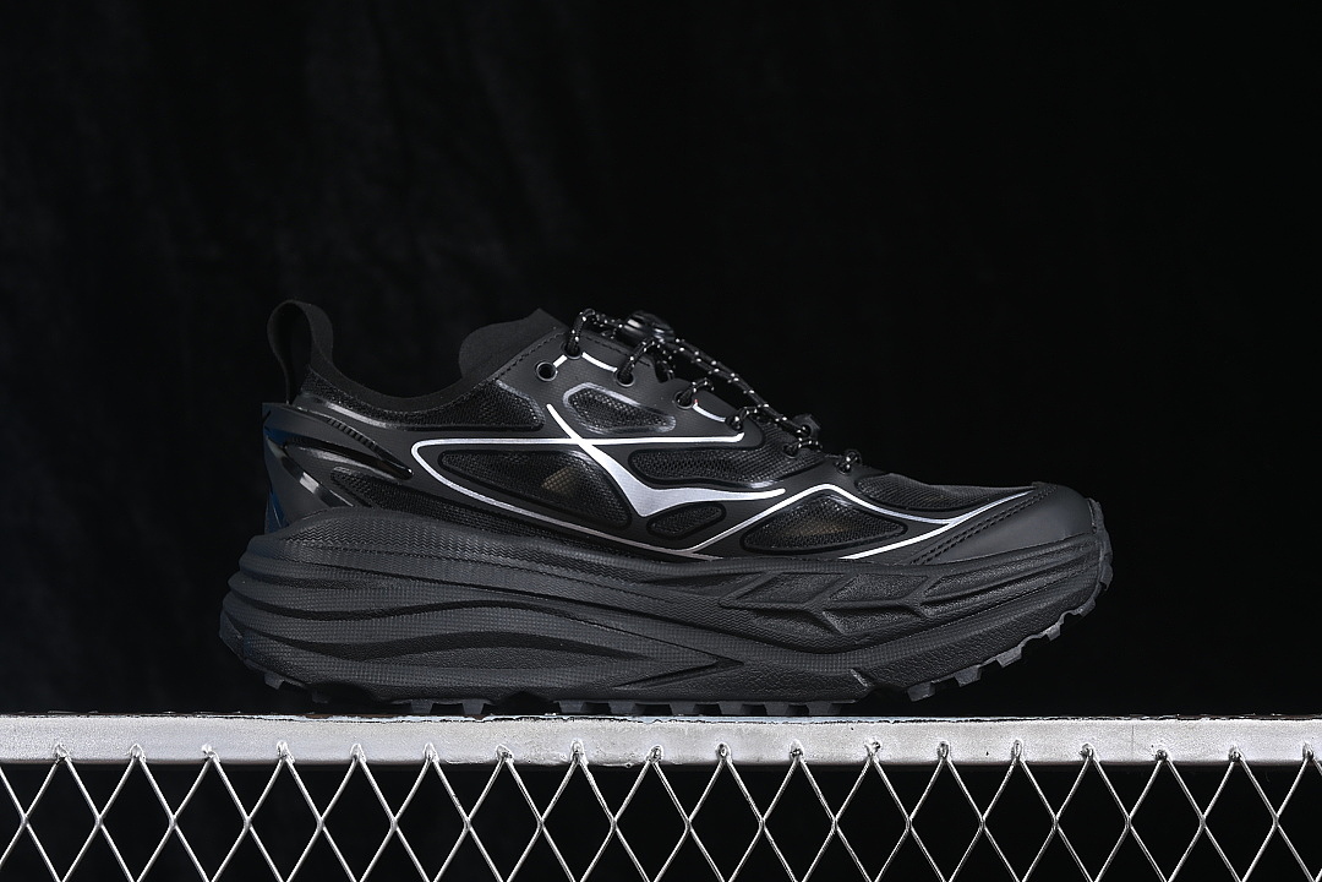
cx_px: 661
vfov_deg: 18.2
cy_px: 441
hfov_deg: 27.0
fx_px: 2754
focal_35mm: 75
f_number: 6.3
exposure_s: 1/60
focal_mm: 50
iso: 160
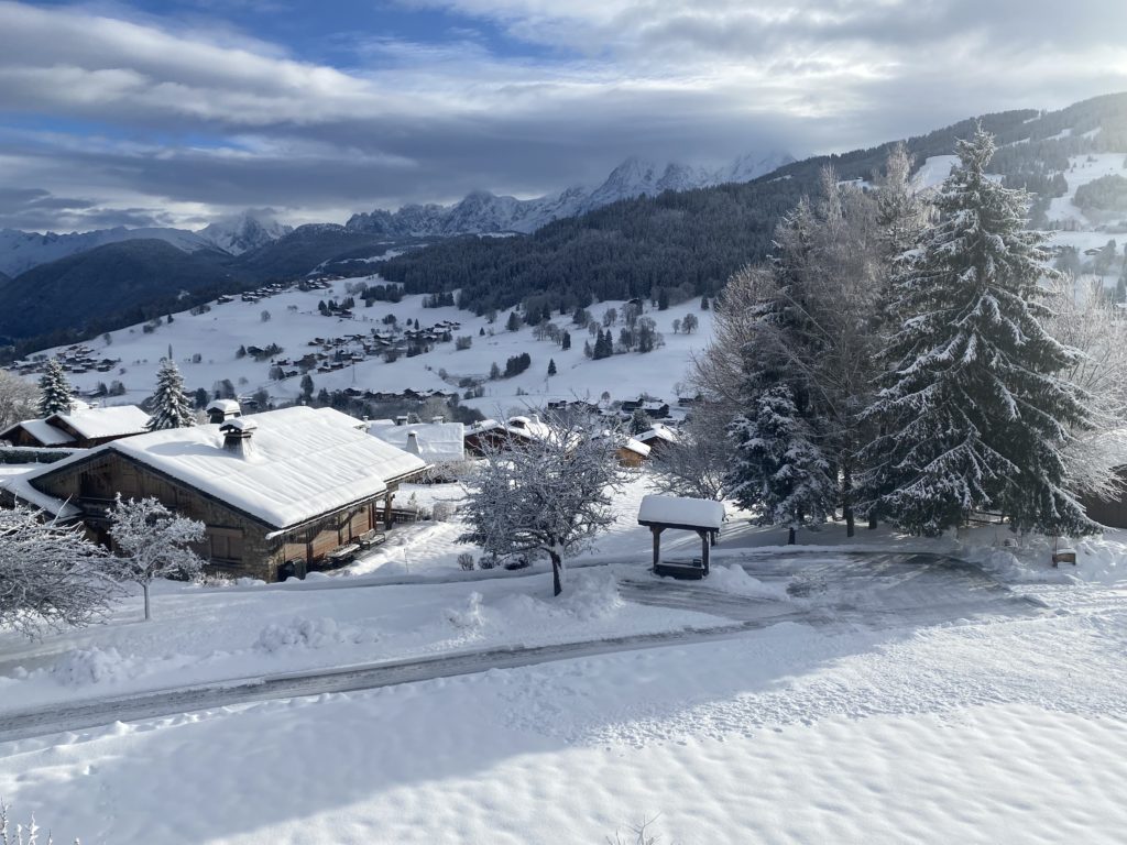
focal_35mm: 26
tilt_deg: -7.4
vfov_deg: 53.1
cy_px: 422
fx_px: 846
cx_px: 564
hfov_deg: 67.3
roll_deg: -0.3
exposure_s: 1/5025
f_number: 1.8
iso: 32
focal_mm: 4.25
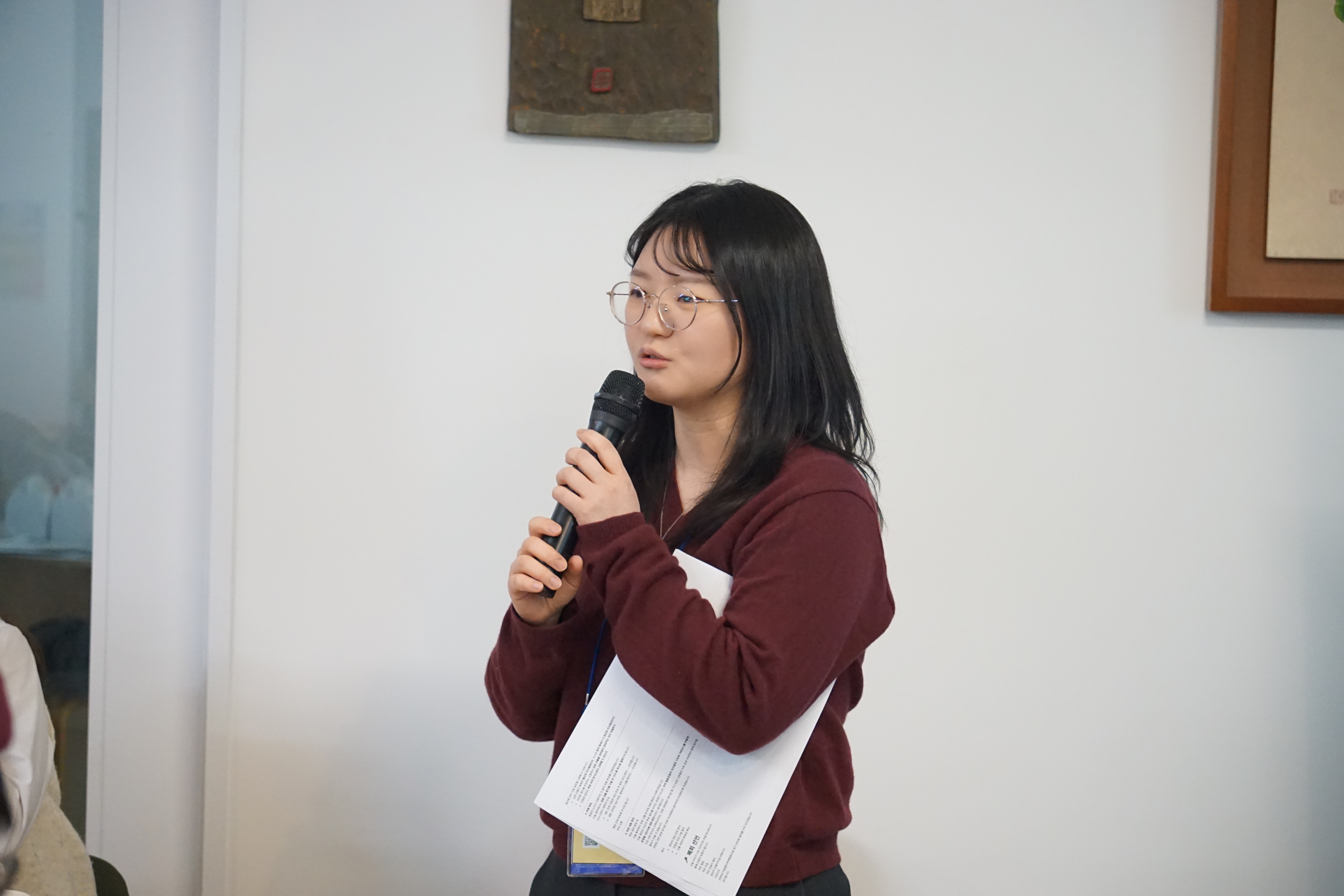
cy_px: 464
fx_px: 2912
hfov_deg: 26.0
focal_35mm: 78
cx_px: 691
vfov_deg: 17.5
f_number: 3.2
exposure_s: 1/160
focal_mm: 50
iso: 3200
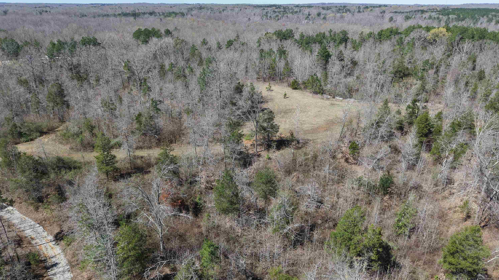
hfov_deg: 69.9
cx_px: 246
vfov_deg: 42.5
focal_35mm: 27
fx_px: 357
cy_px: 176
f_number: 1.8
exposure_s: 1/3000
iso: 170
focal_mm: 8.67
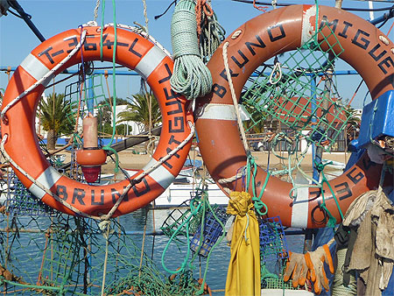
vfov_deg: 26.6
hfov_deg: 34.9
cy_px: 148
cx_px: 197
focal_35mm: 55
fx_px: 626
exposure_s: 1/200
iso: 100
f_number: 10
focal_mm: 9.3
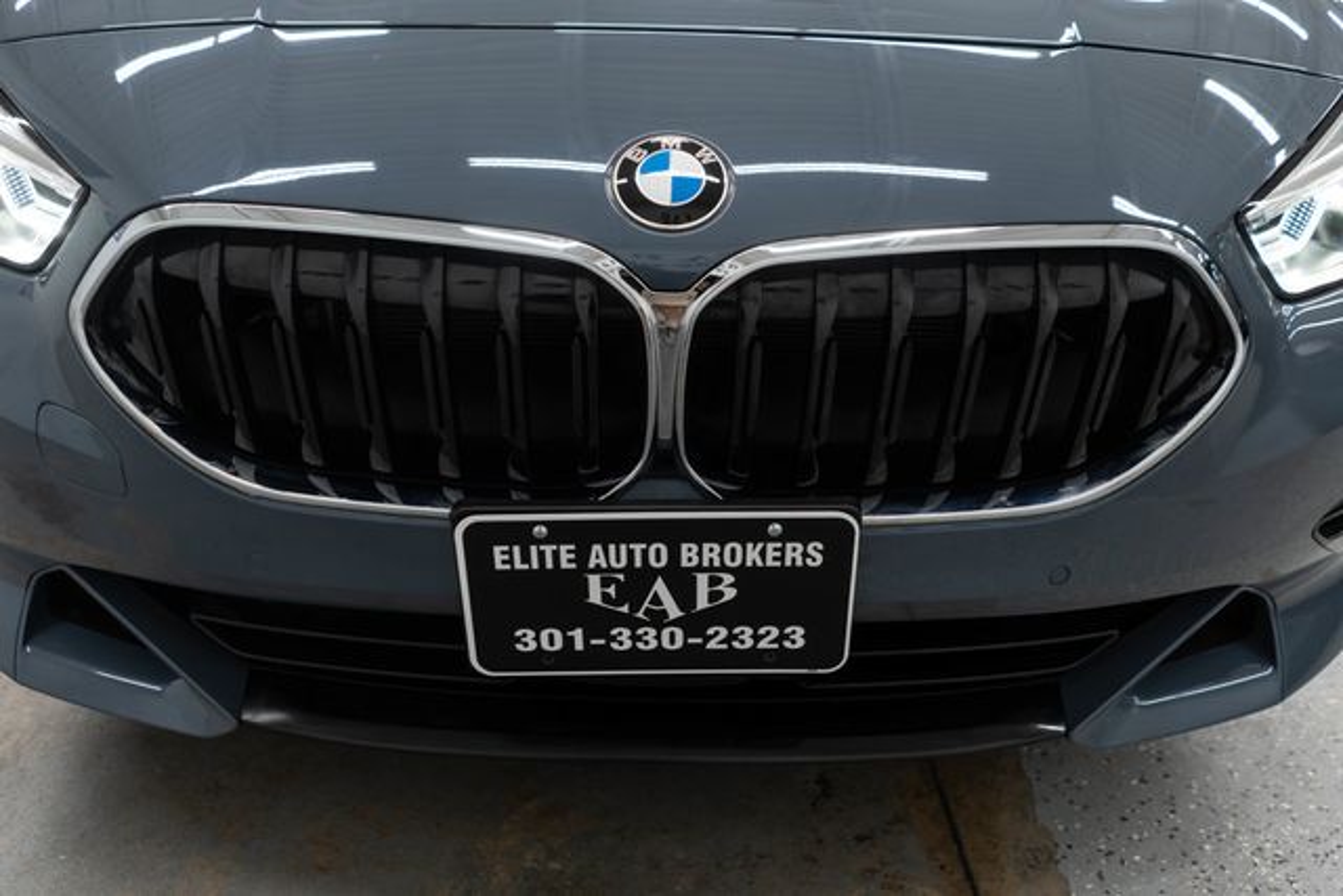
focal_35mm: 28
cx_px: 672
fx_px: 1045
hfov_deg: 65.5
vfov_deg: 46.4
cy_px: 448
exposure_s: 1/50
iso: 250
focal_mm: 28
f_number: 3.2
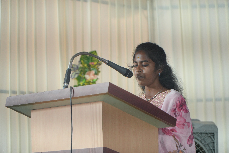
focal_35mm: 158
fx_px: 1002
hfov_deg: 13.0
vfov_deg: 8.7
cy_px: 76
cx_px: 114
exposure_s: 1/200
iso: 800
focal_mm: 105
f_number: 4
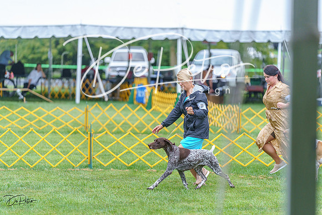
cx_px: 161
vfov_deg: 8.3
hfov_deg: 12.4
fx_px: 1476
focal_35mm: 165
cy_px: 108
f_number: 2.8
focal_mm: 165
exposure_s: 1/640
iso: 640
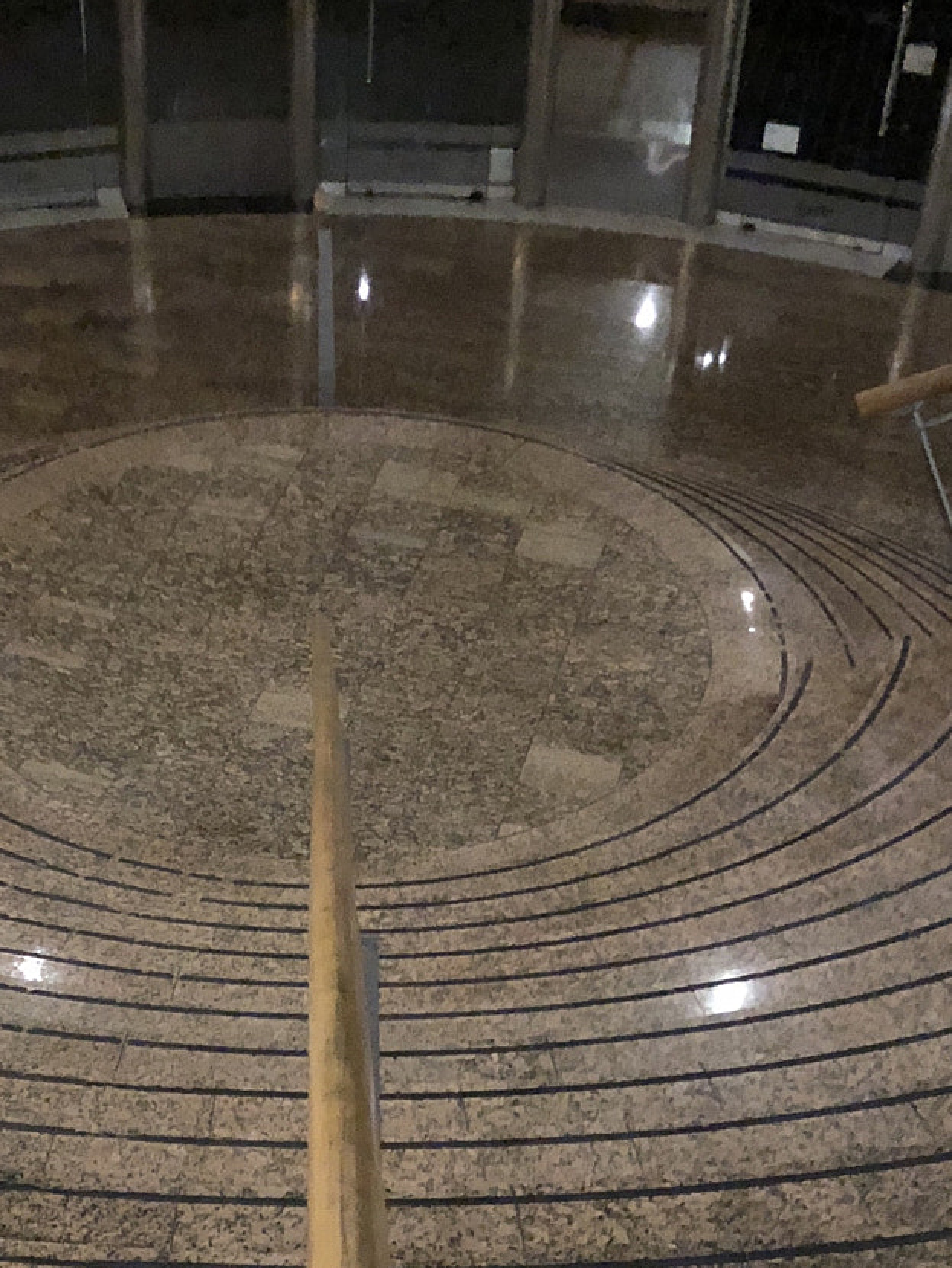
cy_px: 1132
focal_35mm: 54
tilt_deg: -45.7
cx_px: 294
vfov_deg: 33.7
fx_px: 1979
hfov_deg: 26.8
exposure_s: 1/4
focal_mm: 3.99
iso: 250
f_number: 1.8
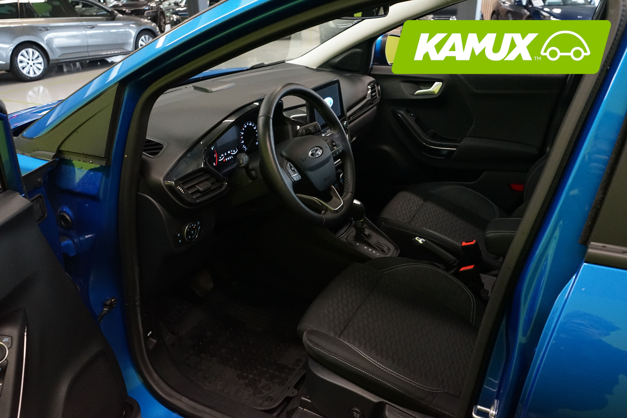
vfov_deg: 46.4
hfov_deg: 65.5
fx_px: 488
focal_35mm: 28
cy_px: 209
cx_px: 314
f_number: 7.1
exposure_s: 1/30
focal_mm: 28
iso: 5000
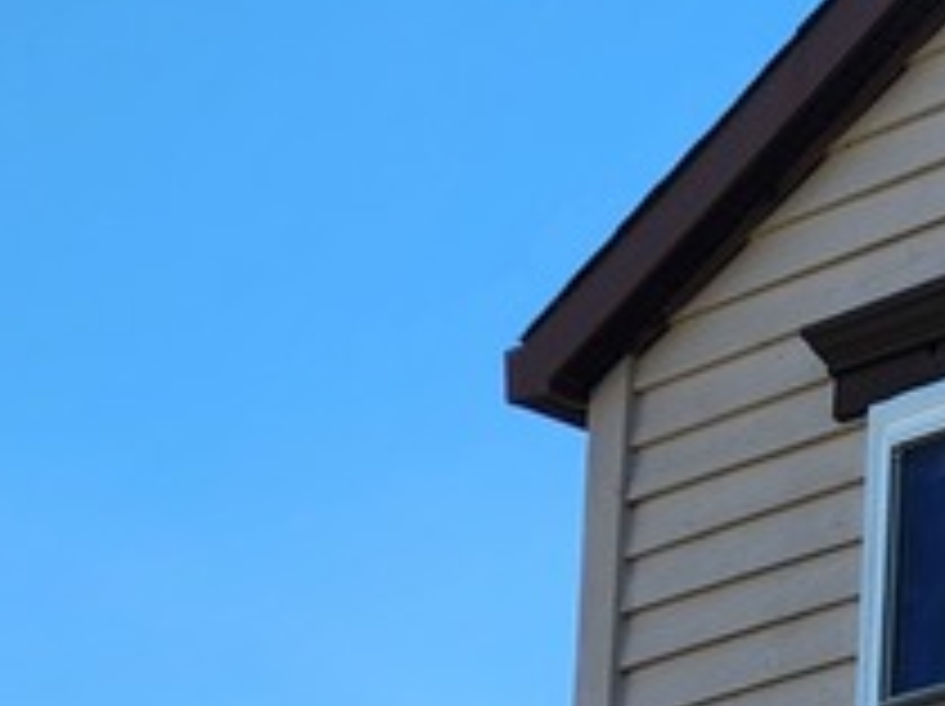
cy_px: 1430
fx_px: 4308
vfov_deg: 8.8
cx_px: 2043
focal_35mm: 158
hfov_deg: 11.1
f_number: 1.8
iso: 20
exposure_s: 1/717
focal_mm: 5.4
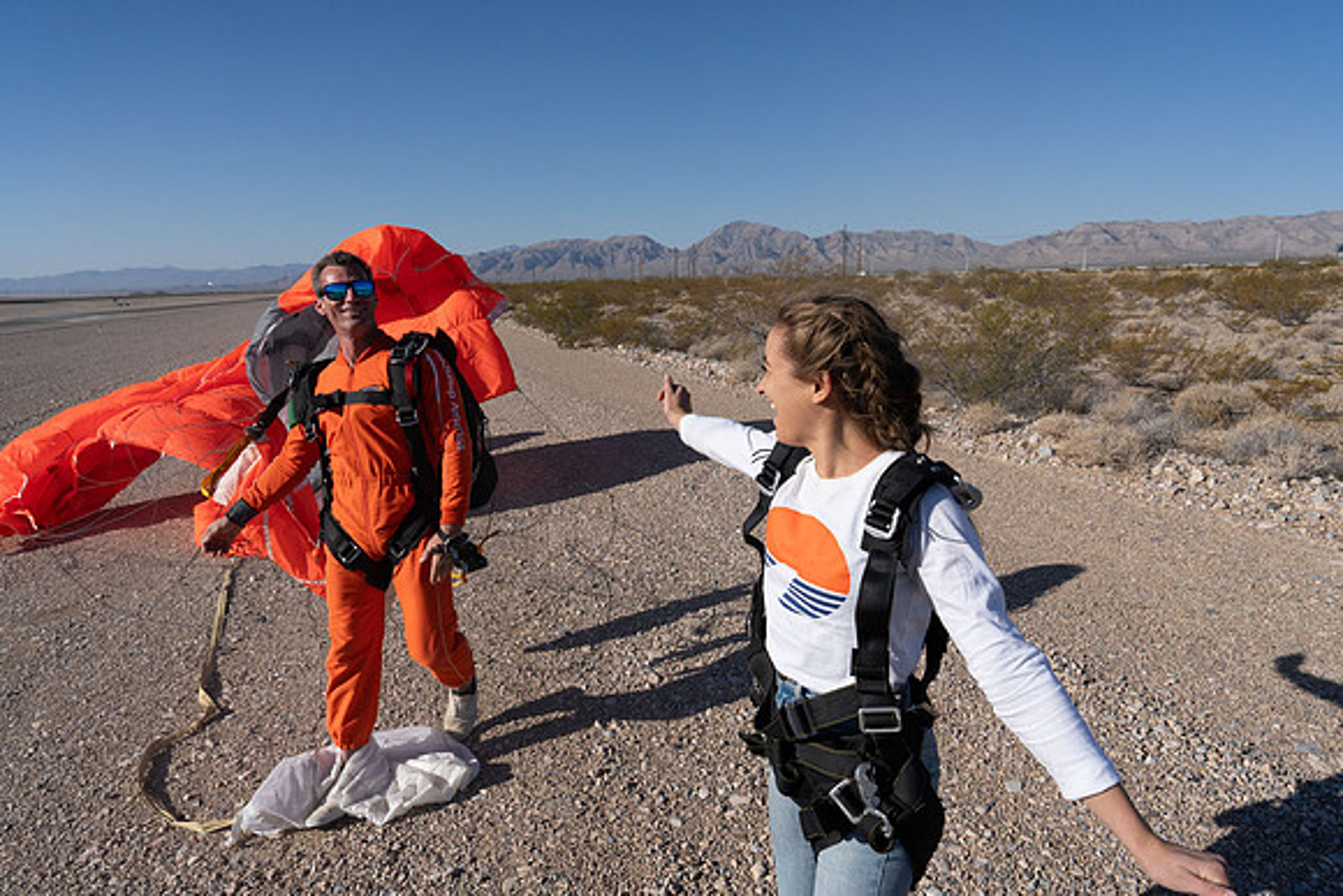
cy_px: 448
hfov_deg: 73.7
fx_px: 896
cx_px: 672
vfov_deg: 53.2
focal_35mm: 24
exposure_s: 1/2000
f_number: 11
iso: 800
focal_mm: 24
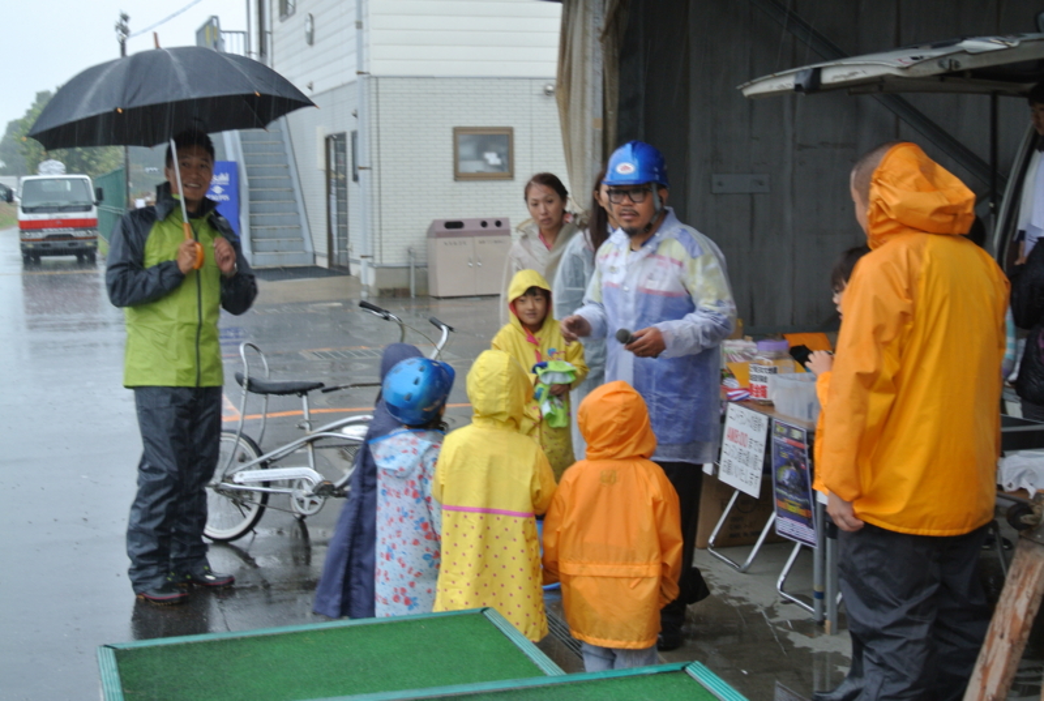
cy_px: 350
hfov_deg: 35.6
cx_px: 522
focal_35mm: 56
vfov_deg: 24.3
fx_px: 1627
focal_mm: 21.1
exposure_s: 1/60
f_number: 5
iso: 200
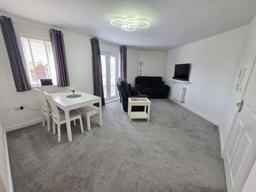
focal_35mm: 13
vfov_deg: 89.9
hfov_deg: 106.2
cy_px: 96
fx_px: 96
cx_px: 128
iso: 64
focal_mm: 2.2
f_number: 1.9
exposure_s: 1/100
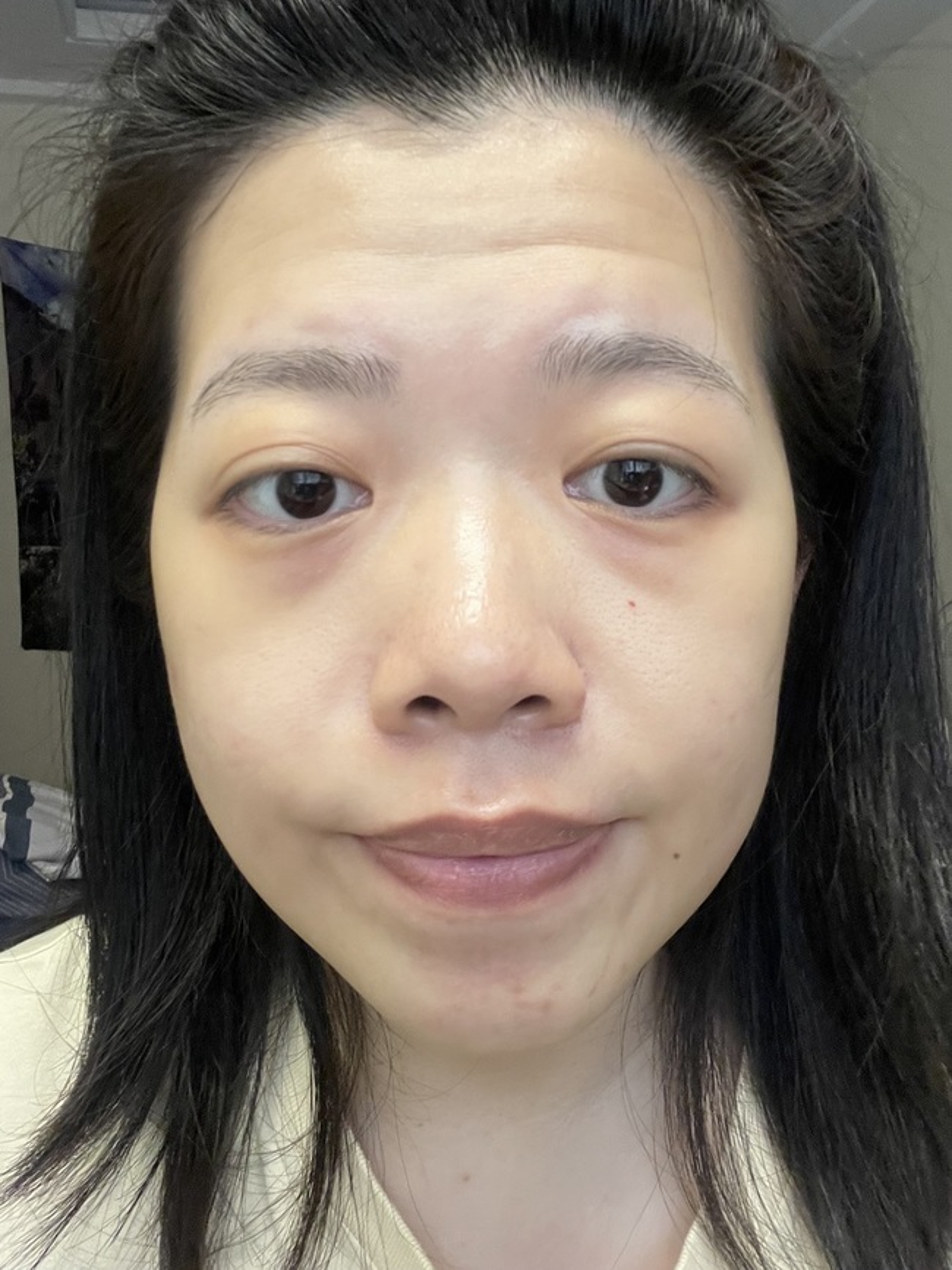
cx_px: 476
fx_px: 1100
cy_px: 635
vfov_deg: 60.0
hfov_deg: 46.8
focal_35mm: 30
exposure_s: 1/40
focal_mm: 2.71
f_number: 2.2
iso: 320
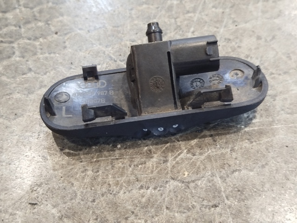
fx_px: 412
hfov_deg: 39.7
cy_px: 112
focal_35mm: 48
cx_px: 148
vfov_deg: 30.3
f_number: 1.7
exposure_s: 1/25
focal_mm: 5.31
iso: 640
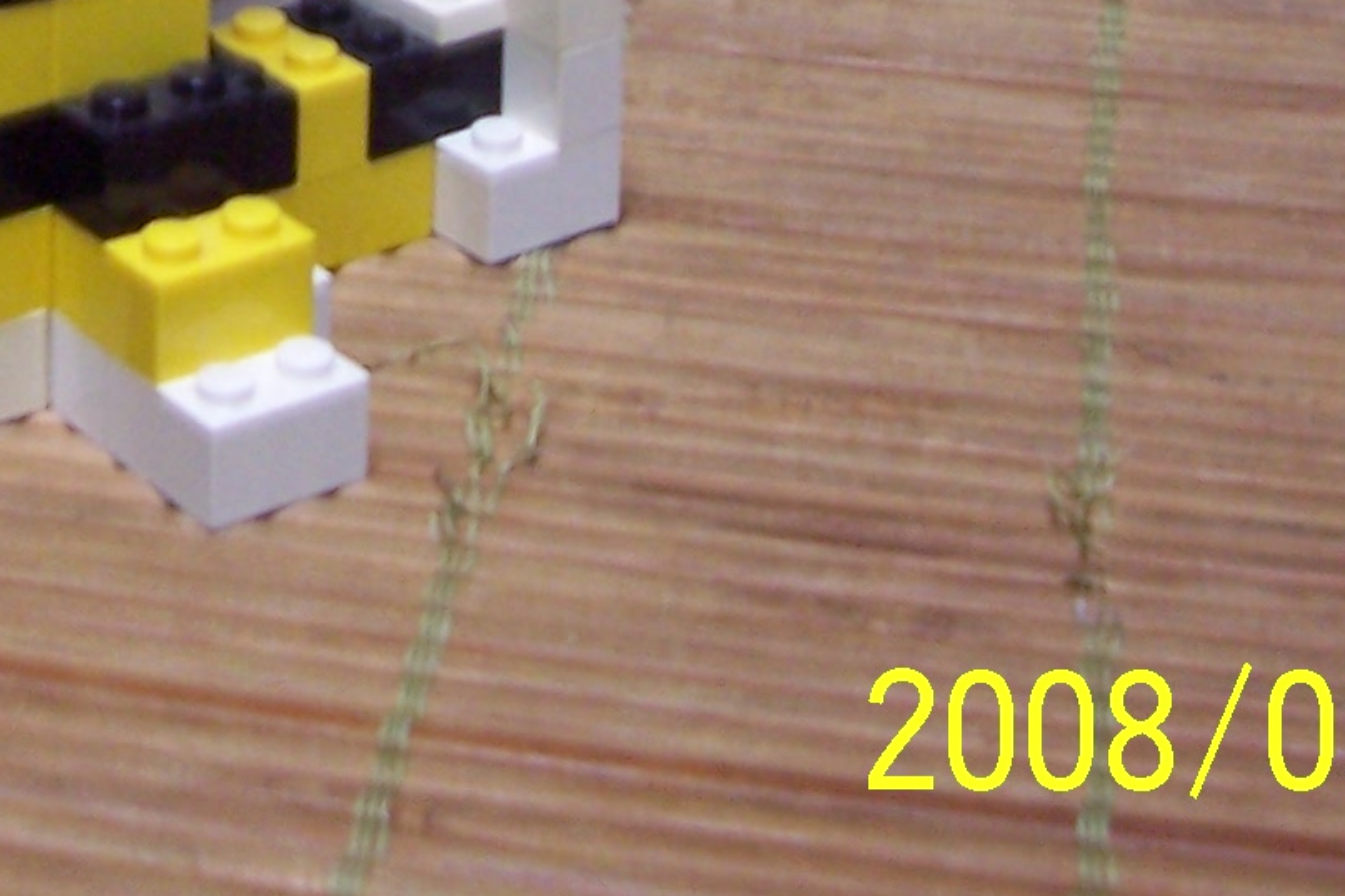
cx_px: -45
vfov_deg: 13.0
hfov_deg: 19.5
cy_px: -350
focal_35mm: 101
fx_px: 3773
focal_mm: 5.6
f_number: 2.7
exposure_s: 1/8
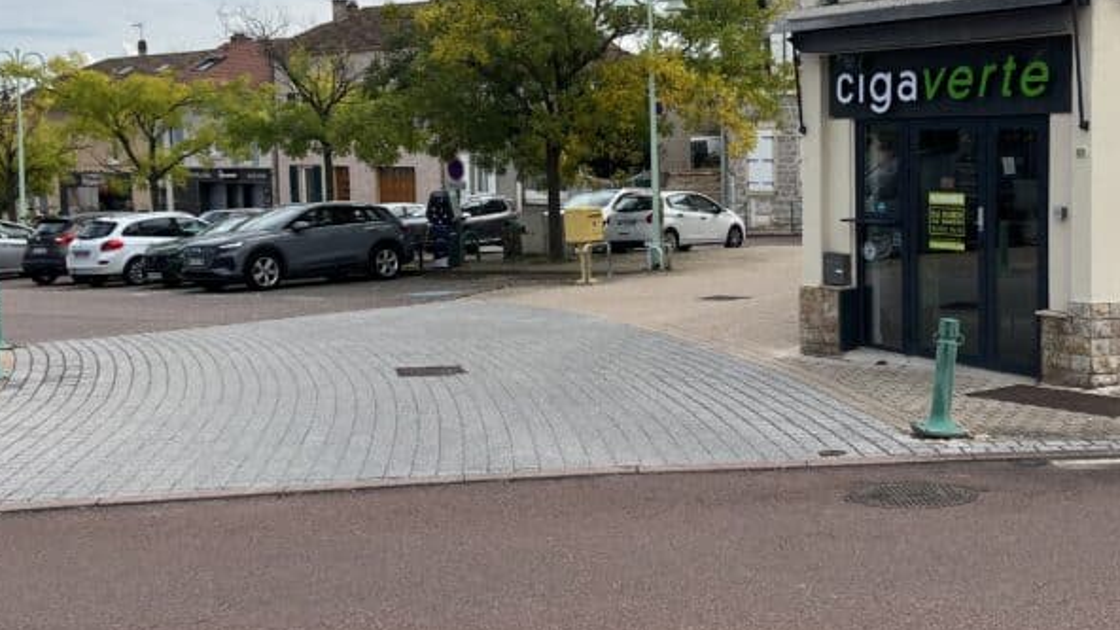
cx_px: 713
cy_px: 233
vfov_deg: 24.4
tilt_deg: -4.2
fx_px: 1455
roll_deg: +1.3
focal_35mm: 49
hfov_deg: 41.7
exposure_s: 1/3571
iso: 50
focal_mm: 5.7
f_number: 1.5
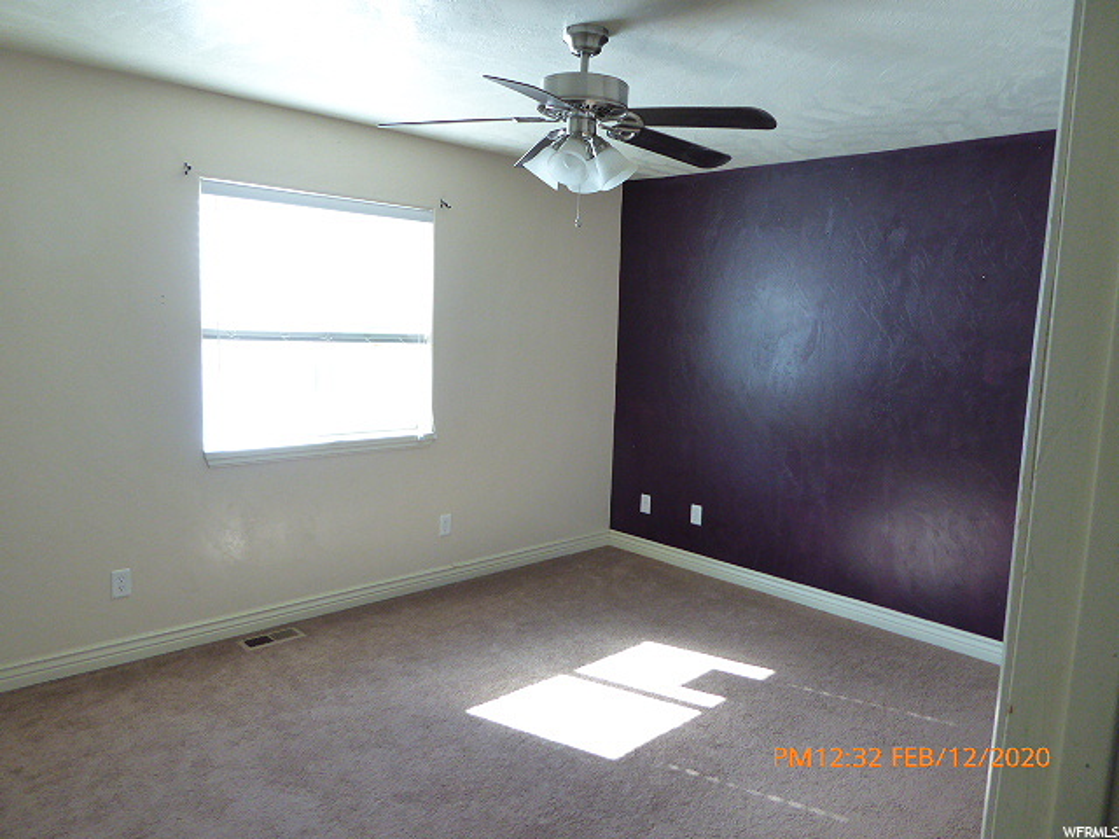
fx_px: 808
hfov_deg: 69.4
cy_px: 420
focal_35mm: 25
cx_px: 560
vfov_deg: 54.9
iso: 320
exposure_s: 1/60
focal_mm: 4.3
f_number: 3.3
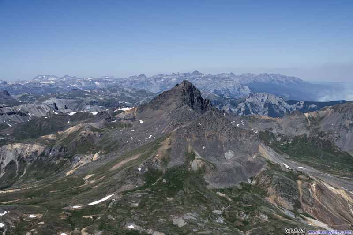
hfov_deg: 36.3
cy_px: 118
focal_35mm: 55
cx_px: 176
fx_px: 539
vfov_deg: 24.6
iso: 64
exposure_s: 1/500
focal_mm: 55
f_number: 7.1
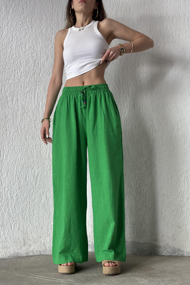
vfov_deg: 39.6
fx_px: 396
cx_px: 89
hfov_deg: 27.0
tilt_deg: +4.9
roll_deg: +0.7
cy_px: 143
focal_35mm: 50
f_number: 1.78
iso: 100
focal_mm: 6.86
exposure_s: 1/121
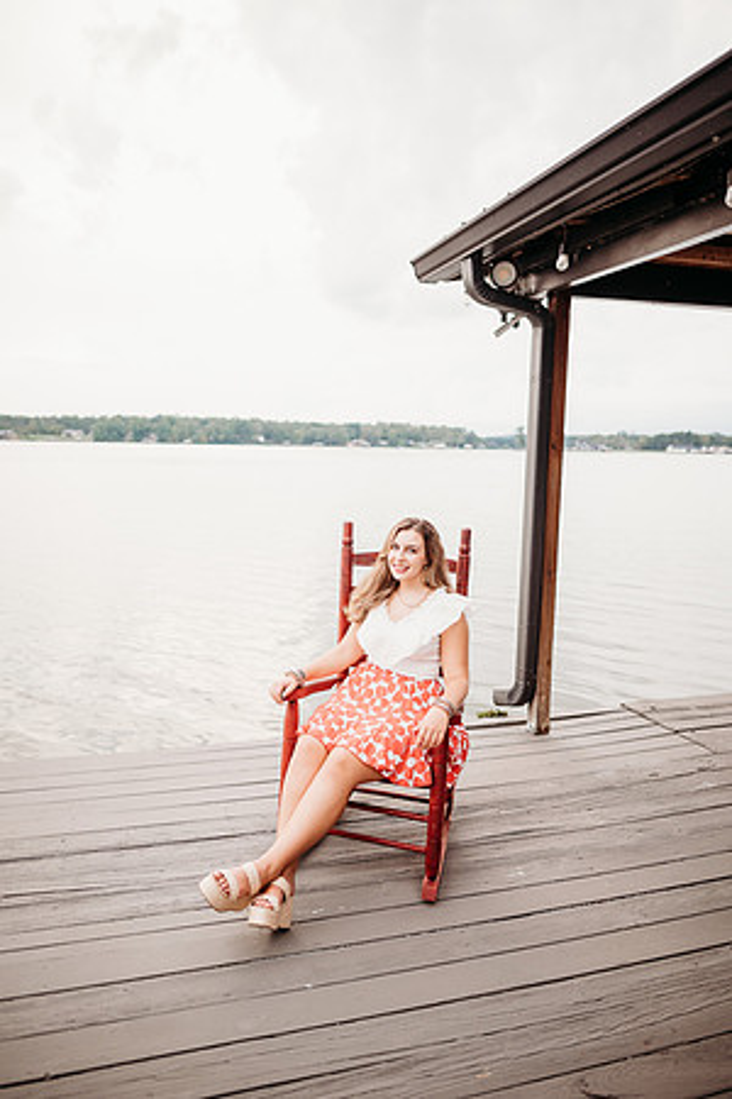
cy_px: 550
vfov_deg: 73.7
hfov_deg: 53.1
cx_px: 366
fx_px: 732
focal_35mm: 24
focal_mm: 24
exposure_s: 1/400
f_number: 2.2
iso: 200
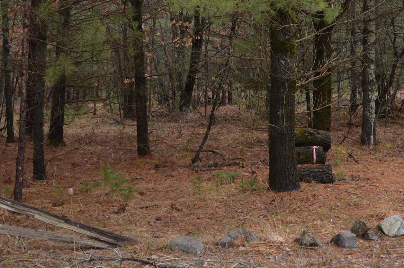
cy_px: -12
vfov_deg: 19.8
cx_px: 253
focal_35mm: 66
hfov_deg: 30.4
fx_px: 740
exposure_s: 1/160
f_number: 4
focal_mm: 18
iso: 100
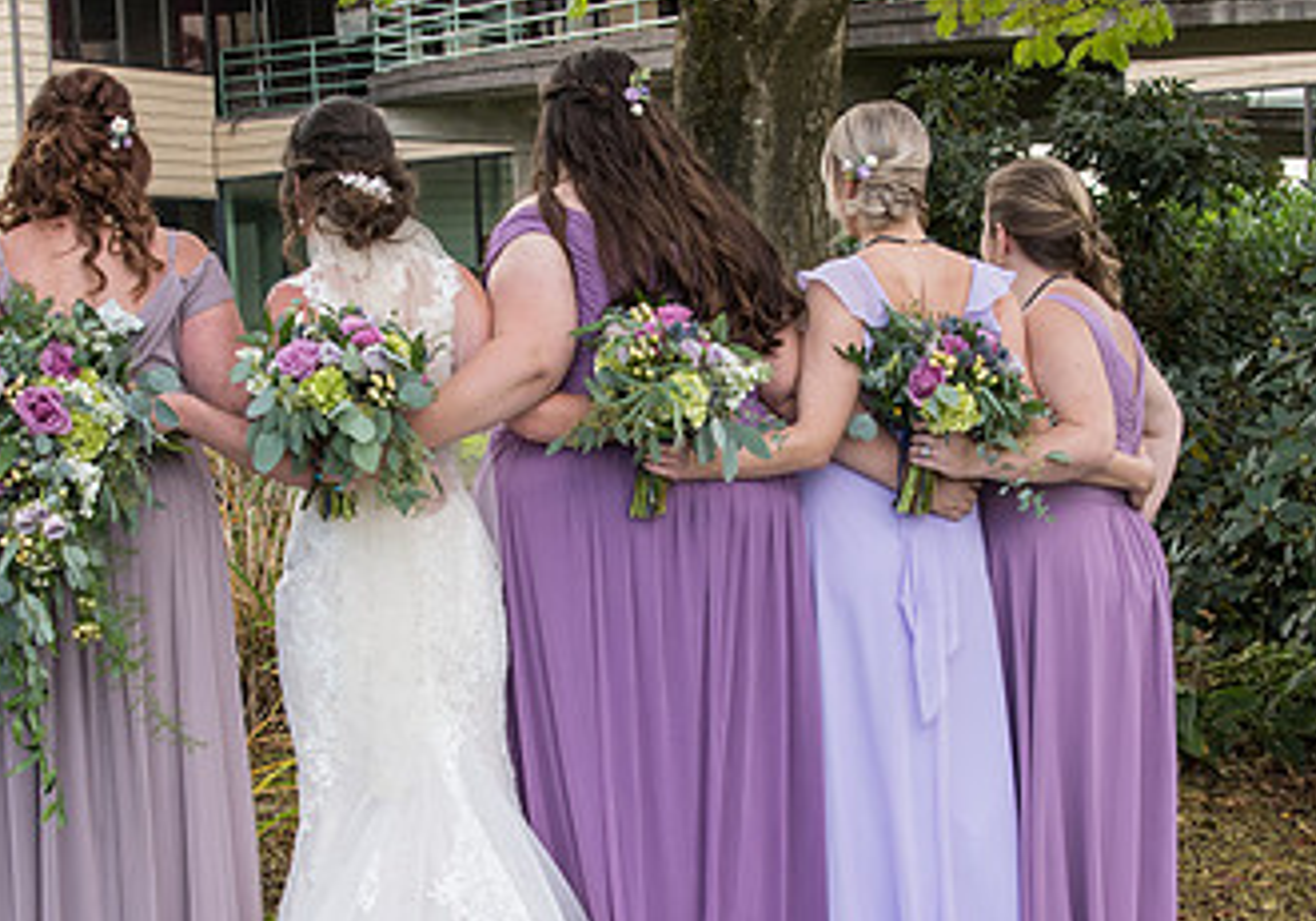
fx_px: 2970
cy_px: 553
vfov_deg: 17.6
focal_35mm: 80
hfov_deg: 25.0
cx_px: 601
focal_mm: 34
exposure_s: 1/320
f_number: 6.3
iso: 640
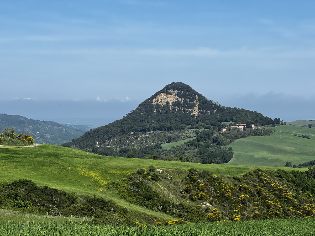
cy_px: 118
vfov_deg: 19.1
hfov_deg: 25.3
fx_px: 701
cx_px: 158
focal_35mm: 77
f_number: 2.8
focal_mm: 9
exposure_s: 1/943
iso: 32
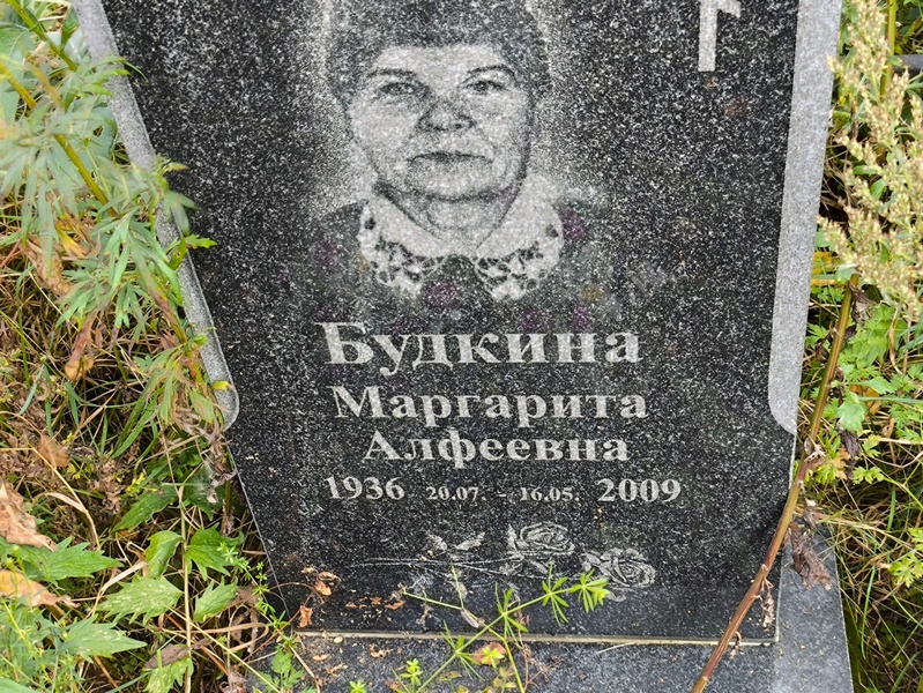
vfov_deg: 29.1
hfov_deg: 38.2
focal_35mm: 50
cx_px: 462
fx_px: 1334
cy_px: 346
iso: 100
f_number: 1.7
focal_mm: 4.71
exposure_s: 1/50
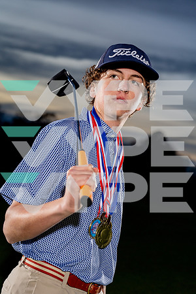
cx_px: 98
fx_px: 563
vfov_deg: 29.2
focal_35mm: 69
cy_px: 147
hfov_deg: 19.7
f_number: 4
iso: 400
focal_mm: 69
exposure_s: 1/250
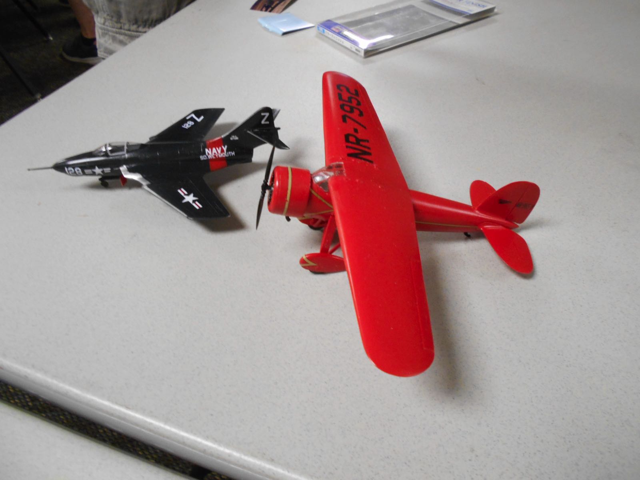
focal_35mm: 26
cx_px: 320
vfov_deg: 53.1
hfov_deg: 67.3
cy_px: 240
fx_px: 481
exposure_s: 1/20
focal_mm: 4.6
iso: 400
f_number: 3.2
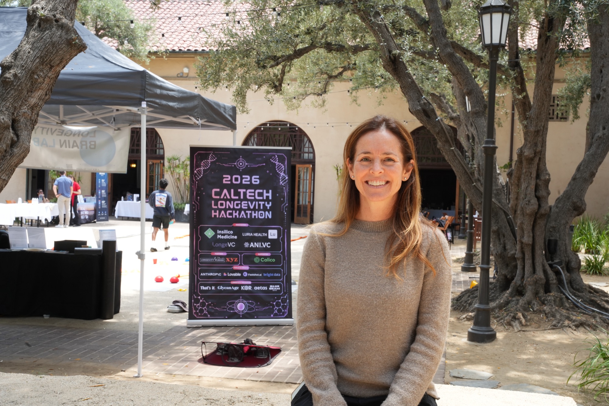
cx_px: 304
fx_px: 798
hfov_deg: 41.8
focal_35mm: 47
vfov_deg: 28.5
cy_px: 203
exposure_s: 1/50
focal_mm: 47.2
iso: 640
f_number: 18
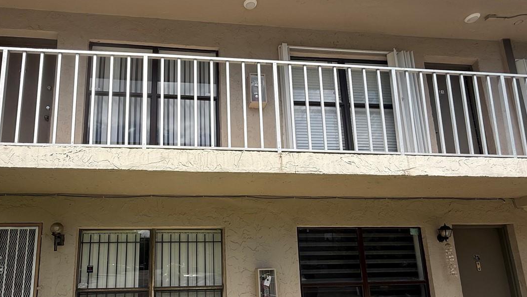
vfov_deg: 48.6
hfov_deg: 77.7
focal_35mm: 23
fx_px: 321
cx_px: 209
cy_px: 200
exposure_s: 1/1613
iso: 50
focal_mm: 2.22
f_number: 2.2
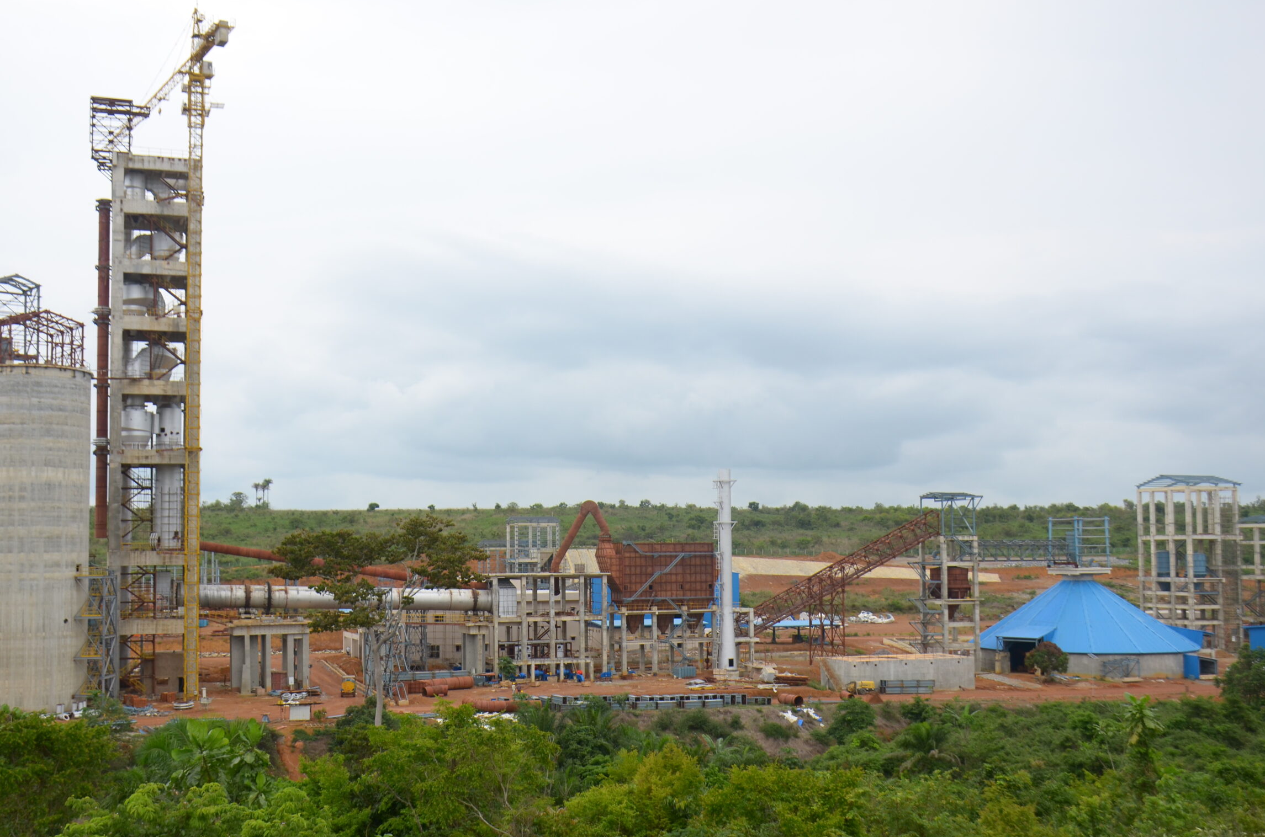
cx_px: 565
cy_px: 415
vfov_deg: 34.4
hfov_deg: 50.1
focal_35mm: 39
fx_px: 1352
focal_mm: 23
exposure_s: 1/320
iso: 250
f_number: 5.6
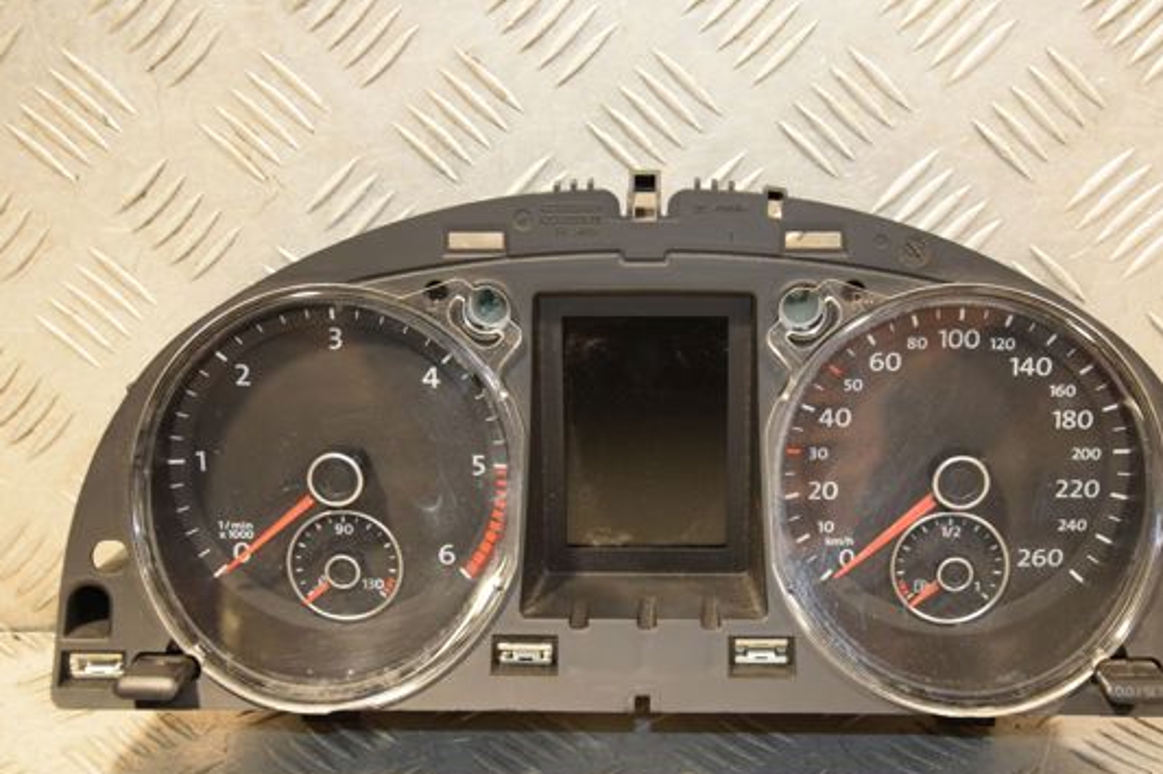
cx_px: 646
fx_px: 1744
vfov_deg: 25.0
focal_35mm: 54
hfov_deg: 36.8
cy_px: 414
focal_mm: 30
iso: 800
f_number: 5
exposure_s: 1/100
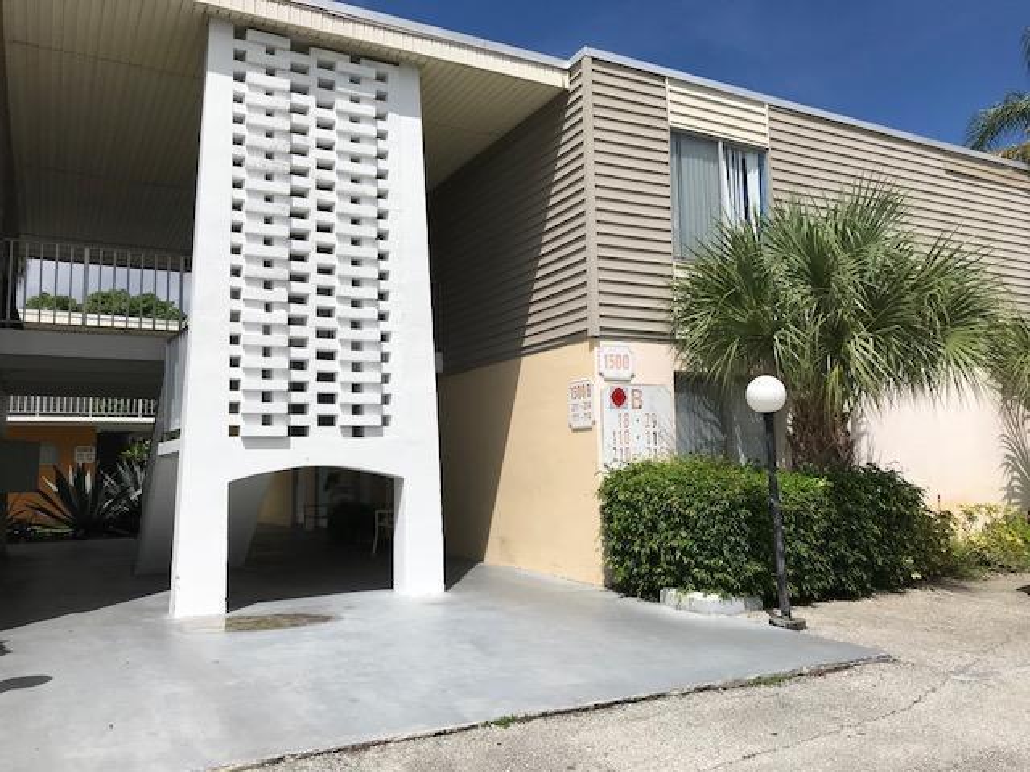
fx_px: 833
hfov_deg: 63.4
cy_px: 386
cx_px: 515
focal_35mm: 28
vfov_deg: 49.7
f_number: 1.8
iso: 20
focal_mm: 3.99
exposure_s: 1/6410
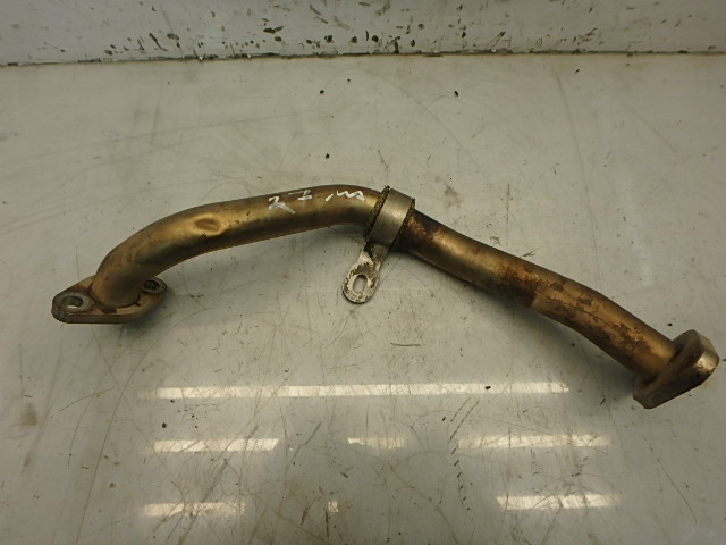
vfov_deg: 63.4
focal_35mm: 21
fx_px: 440
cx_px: 363
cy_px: 272
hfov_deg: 79.0
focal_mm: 3.7
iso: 125
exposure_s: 1/60
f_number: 3.5
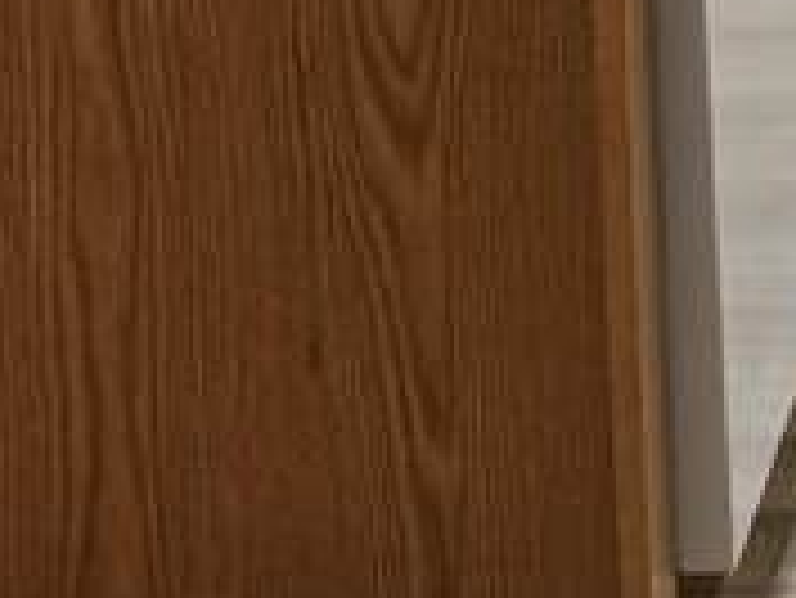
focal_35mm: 166
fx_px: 3820
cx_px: 1695
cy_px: -1007
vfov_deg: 8.0
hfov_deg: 10.7
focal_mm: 5.4
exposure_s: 1/120
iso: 100
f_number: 1.8
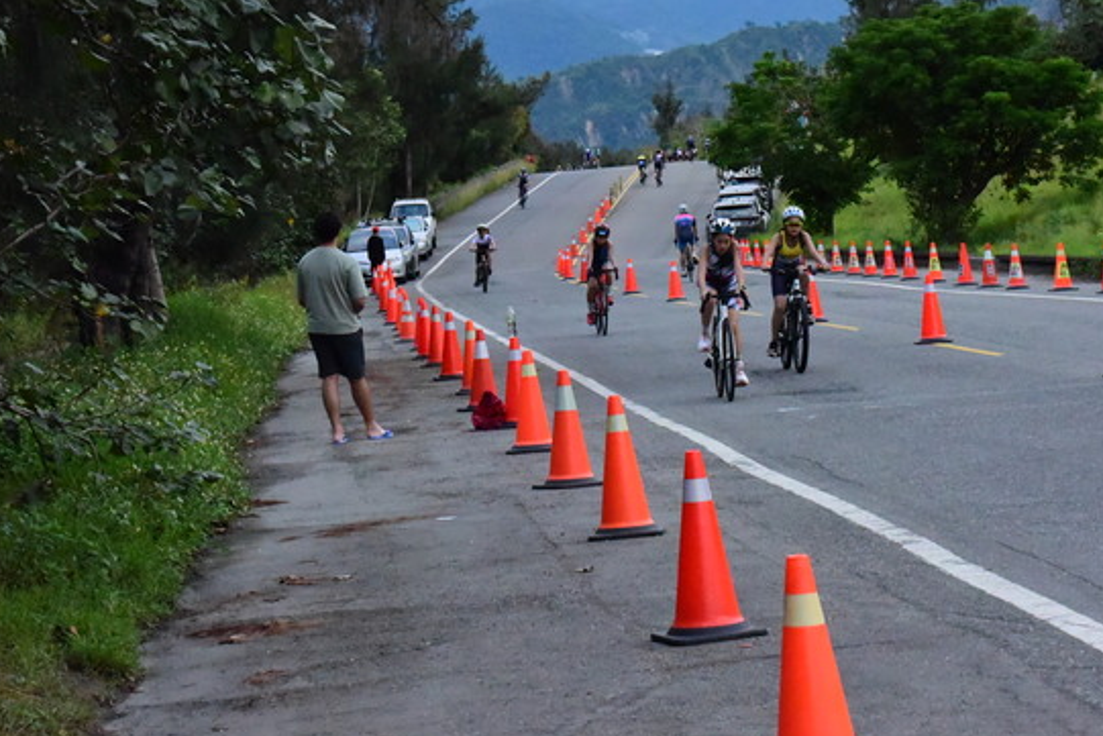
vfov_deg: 10.0
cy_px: 268
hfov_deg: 14.9
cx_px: 730
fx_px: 4198
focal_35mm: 137
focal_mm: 95
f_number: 13
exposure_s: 1/2500
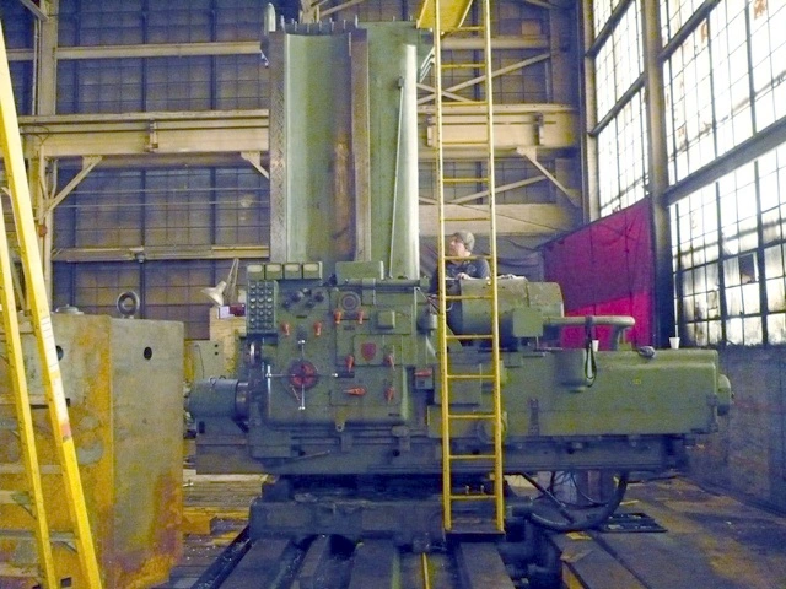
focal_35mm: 35
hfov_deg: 52.6
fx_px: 795
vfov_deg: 40.7
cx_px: 393
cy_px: 294
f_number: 2.8
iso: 800
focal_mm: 5.8
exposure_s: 1/15
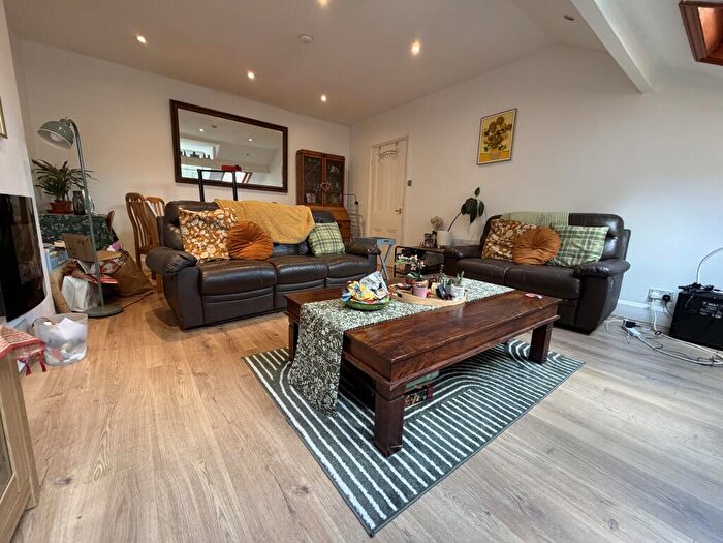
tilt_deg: -10.9
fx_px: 292
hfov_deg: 102.1
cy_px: 272
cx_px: 362
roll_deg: -2.6
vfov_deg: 85.7
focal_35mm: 14
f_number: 2.2
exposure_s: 1/50
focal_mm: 2.22
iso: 160
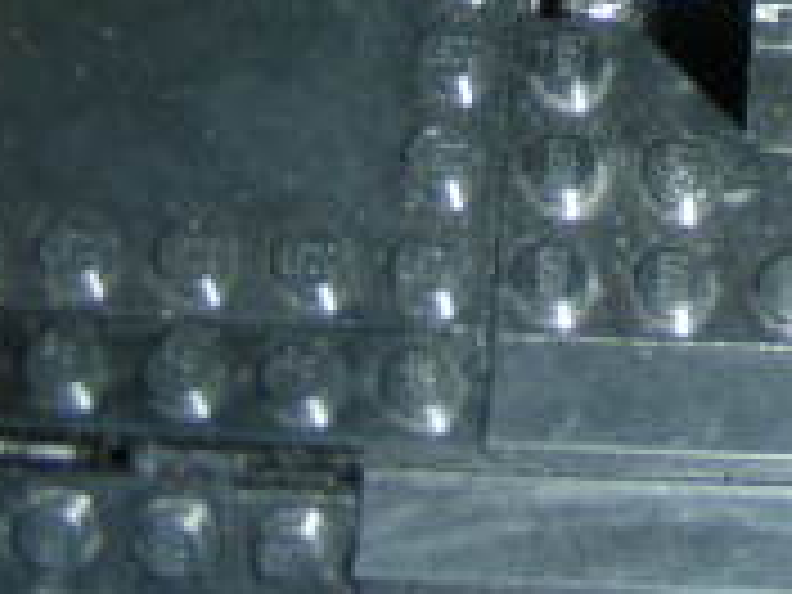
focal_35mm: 138
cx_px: 832
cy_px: -446
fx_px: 3157
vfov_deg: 10.2
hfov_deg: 14.0
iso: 50
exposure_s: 1/60
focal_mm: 6.3
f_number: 3.5
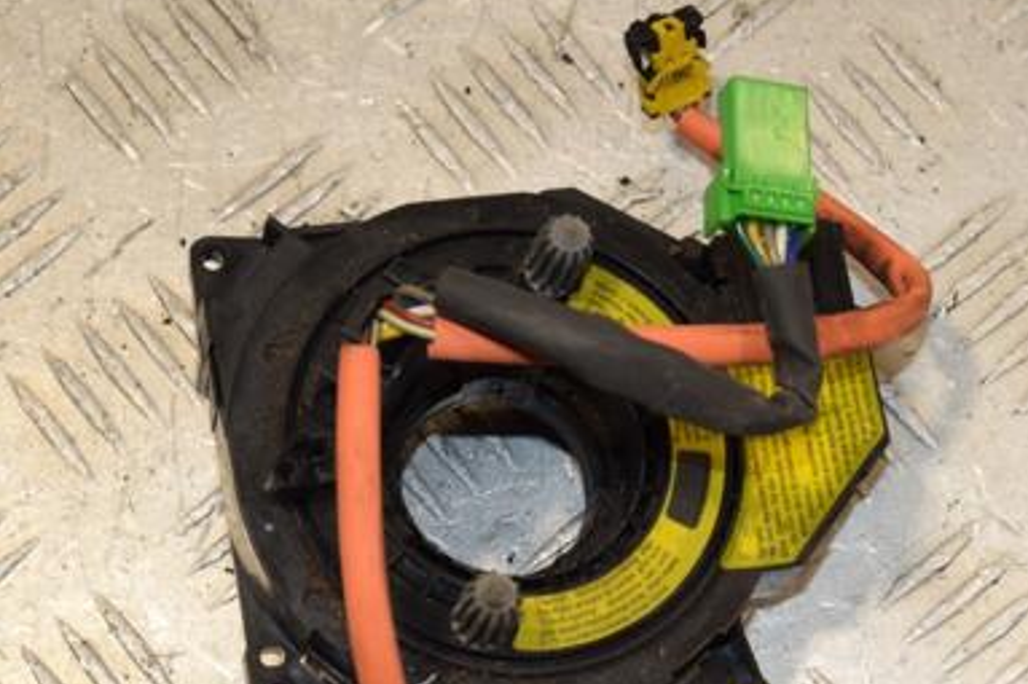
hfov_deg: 19.3
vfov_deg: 12.9
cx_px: 545
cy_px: 512
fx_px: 3019
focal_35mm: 106
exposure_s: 1/200
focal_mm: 45
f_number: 10
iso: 800
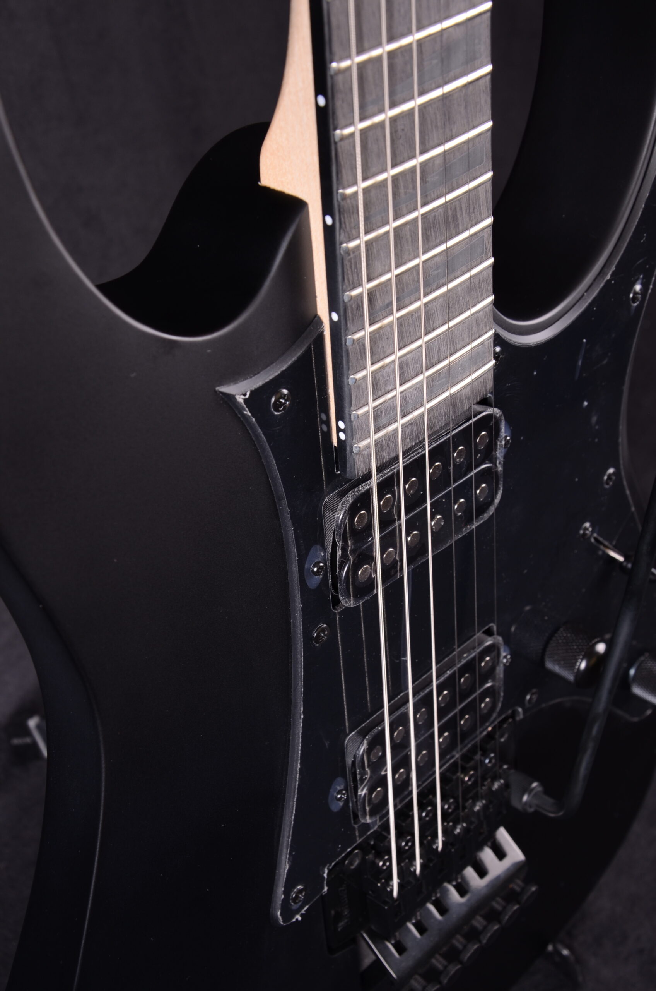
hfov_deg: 25.6
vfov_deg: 37.9
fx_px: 1441
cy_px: 496
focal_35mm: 52
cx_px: 328
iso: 200
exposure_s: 1/200
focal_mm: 35
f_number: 10
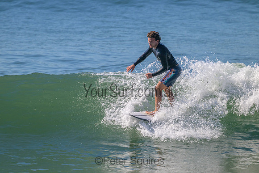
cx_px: 130
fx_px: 4893
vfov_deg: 2.0
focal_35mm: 680
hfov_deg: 3.0
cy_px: 86
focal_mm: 680
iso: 500
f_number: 11
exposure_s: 1/2000
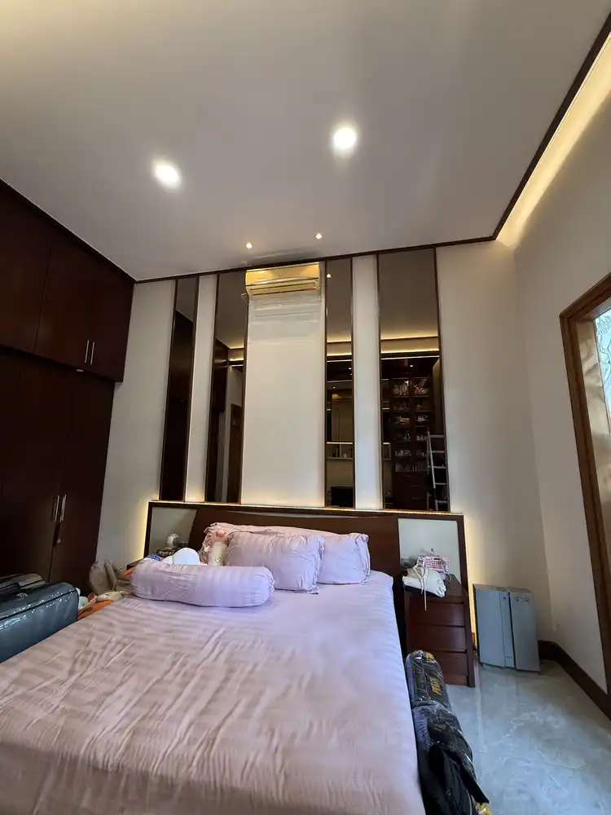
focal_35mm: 14
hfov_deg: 85.7
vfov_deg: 102.1
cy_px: 408
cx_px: 306
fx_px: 329
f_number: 2.2
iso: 250
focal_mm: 2.22
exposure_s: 1/100
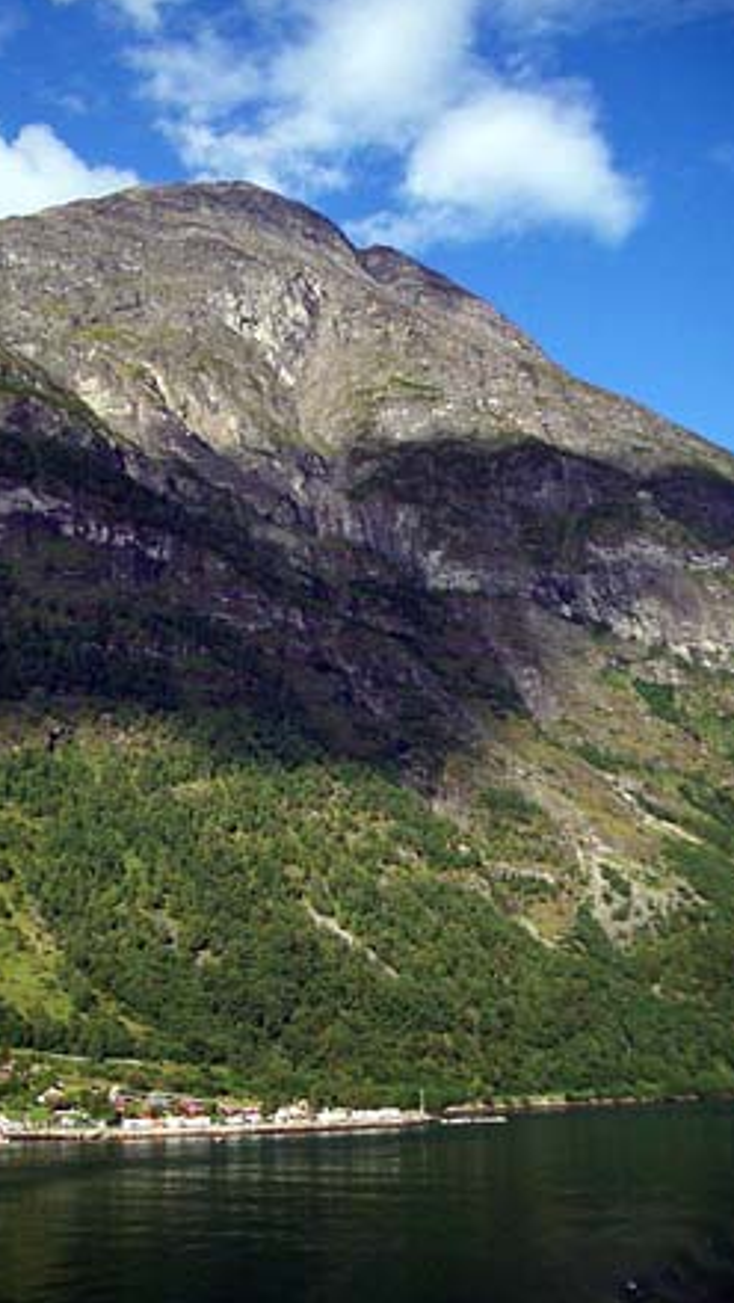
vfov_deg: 51.6
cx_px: 284
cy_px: 649
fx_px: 1347
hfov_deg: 30.4
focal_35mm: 39
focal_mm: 5.8
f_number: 2.6
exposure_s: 1/800
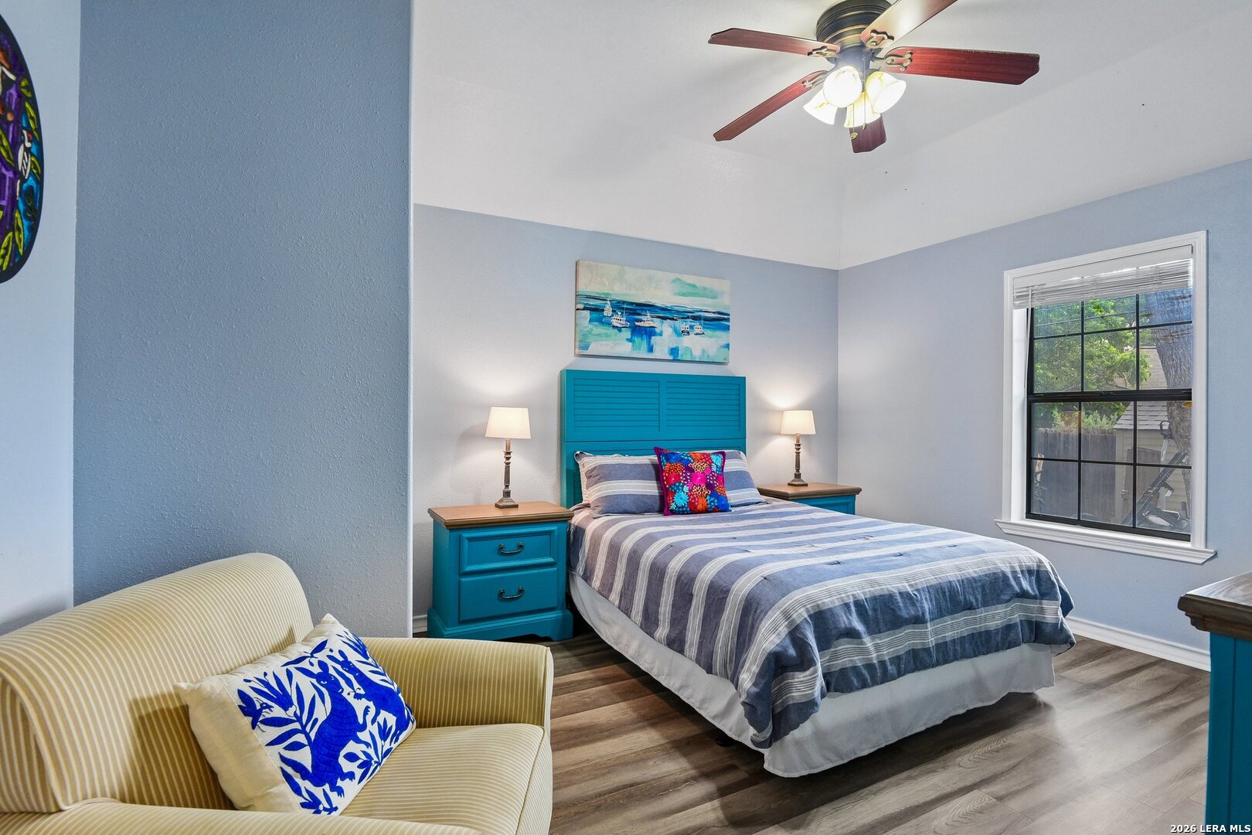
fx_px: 591
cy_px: 418
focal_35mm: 17
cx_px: 626
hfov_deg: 93.3
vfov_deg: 70.4
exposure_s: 1/20
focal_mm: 17
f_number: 8
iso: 2500
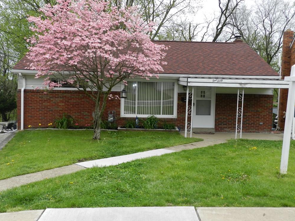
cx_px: 151
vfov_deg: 43.0
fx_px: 281
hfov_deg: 55.3
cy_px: 109
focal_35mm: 33
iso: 160
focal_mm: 5.6
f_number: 3.7
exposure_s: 1/200
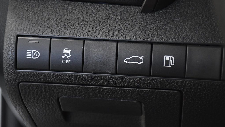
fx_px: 704
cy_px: 67
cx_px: 113
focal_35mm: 118
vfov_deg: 10.3
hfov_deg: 18.2
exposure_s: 1/250
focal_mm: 75
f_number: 5
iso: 2500
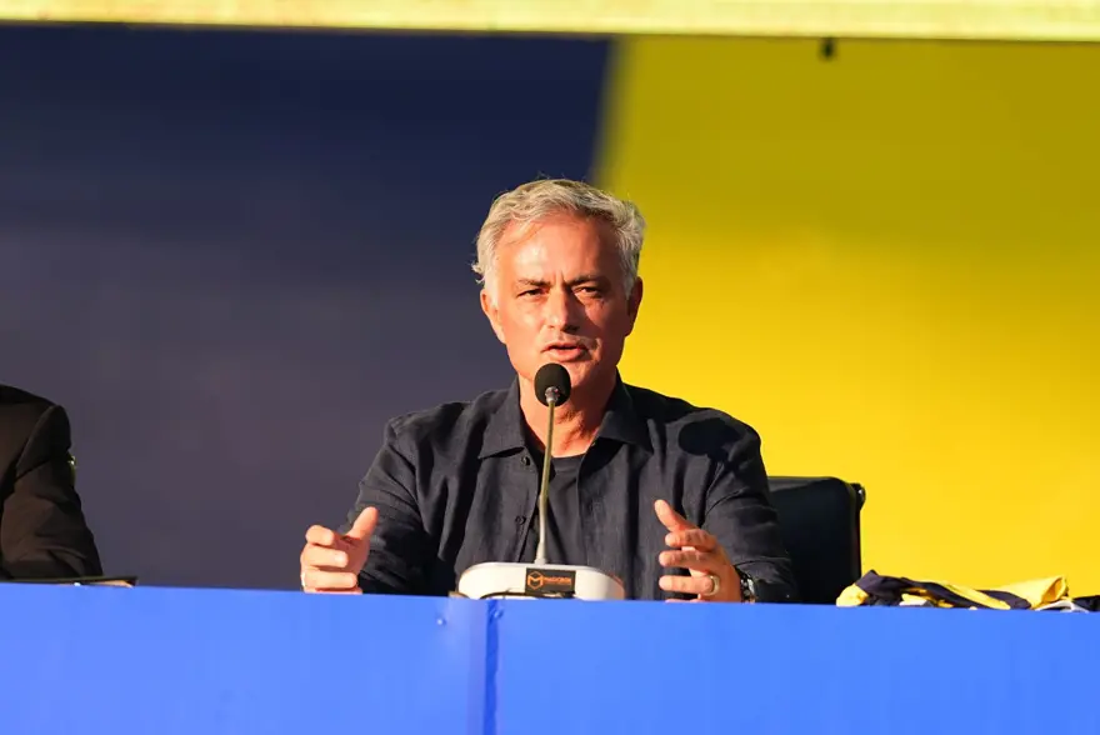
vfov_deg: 3.1
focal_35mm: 450
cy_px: 368
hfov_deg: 4.6
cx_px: 550
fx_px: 13759
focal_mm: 300
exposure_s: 1/1600
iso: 400
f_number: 3.2
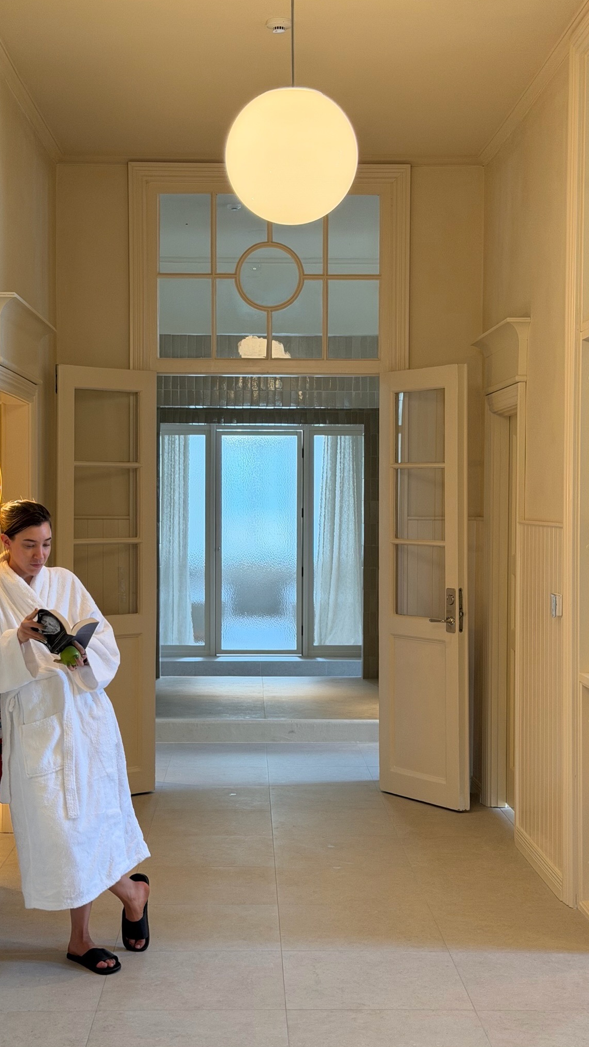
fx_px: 1471
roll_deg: -0.4
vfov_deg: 39.2
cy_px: 524
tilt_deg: -0.6
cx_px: 272
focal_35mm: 53
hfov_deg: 22.6
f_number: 1.78
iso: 200
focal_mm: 6.76
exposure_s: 1/77
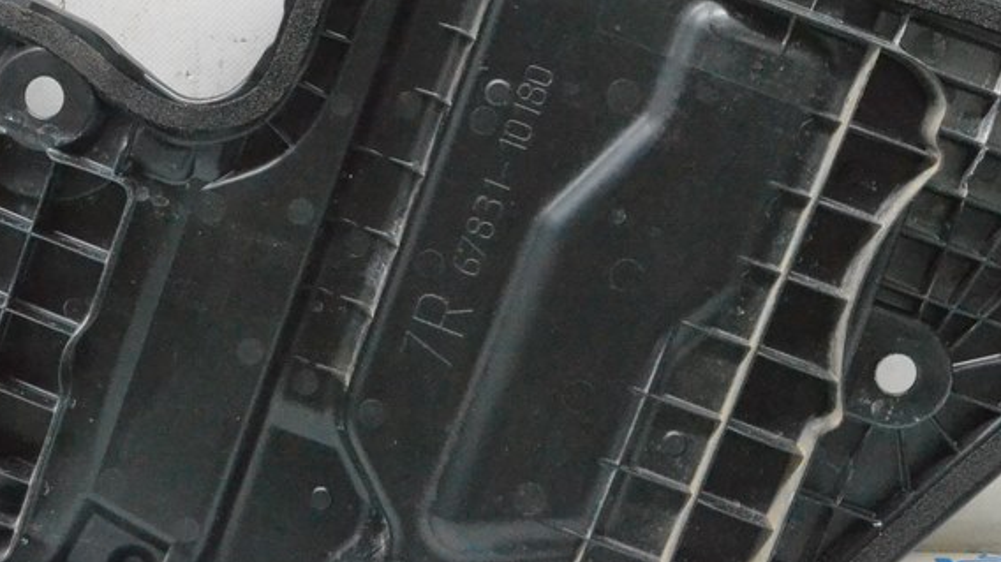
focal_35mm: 85
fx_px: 2255
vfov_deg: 14.2
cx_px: 411
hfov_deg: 25.0
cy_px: 193
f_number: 9
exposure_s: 1/100
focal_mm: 30
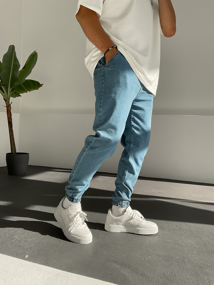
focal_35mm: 29
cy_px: 142
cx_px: 107
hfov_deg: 48.2
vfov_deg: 61.7
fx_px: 239
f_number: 1.8
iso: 16
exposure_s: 1/530
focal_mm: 3
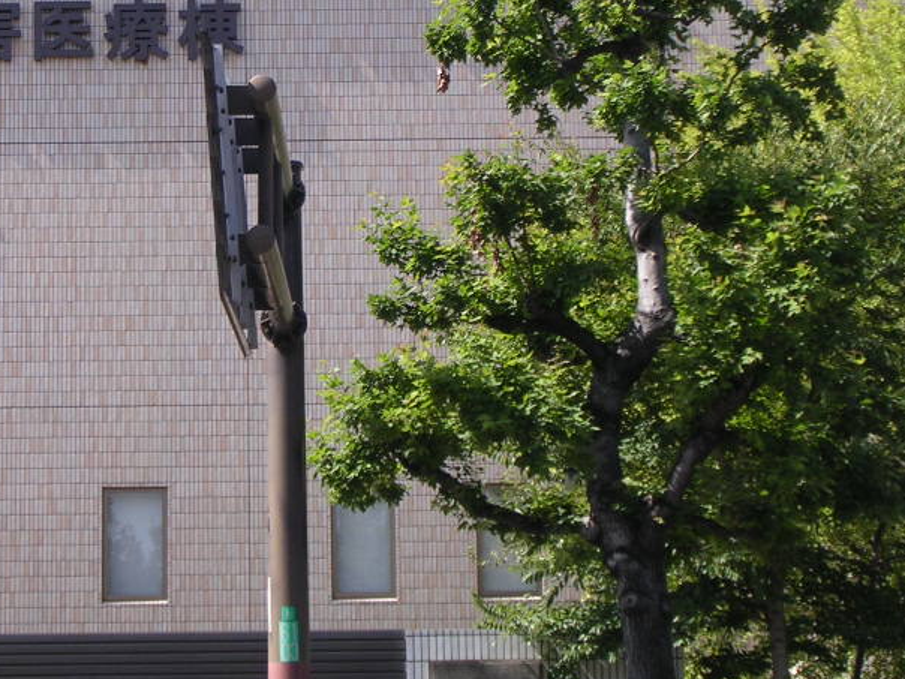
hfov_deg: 16.1
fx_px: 3190
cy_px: 180
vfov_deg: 12.1
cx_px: 268
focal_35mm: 122
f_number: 3.7
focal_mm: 10.9
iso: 100
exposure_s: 1/335
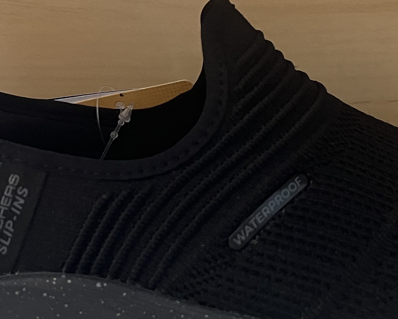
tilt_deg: -10.4
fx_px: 942
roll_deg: +2.3
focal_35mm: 80
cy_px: 82
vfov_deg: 19.1
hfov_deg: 23.5
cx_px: 325
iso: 250
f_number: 1.5
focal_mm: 5.7
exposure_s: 1/50
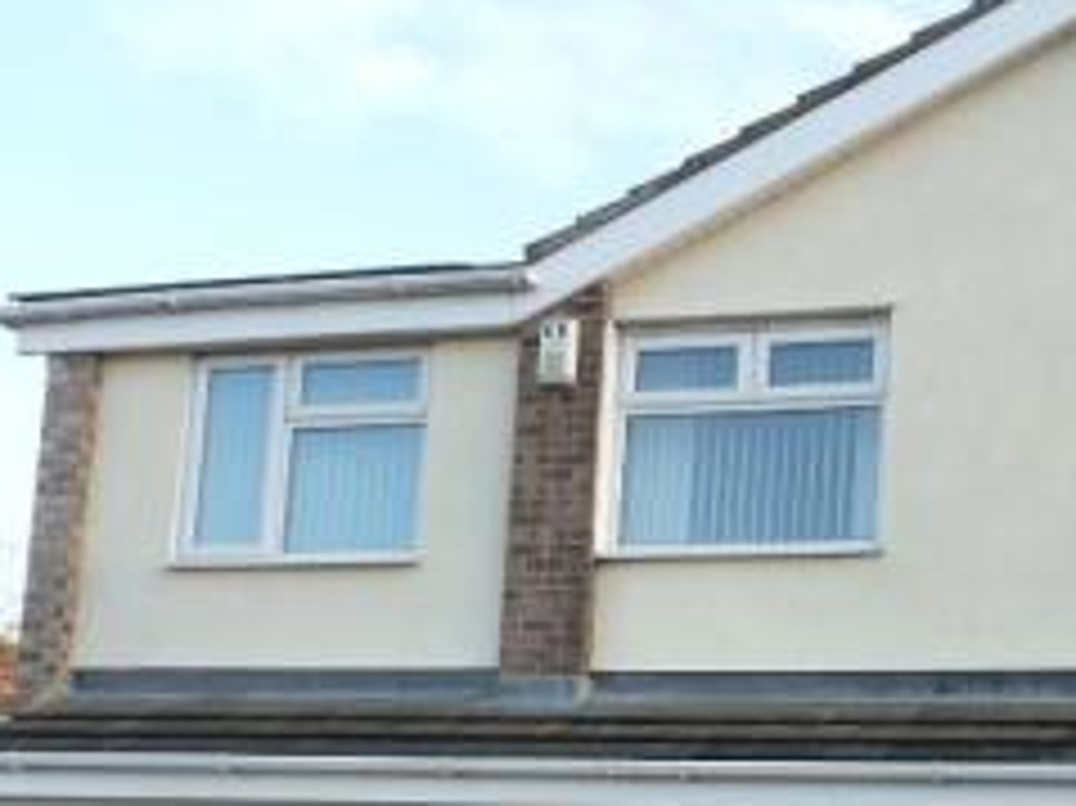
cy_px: 799
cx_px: 948
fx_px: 2051
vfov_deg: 21.5
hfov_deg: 28.4
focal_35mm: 66
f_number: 4
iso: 160
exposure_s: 1/125
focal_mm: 4.8
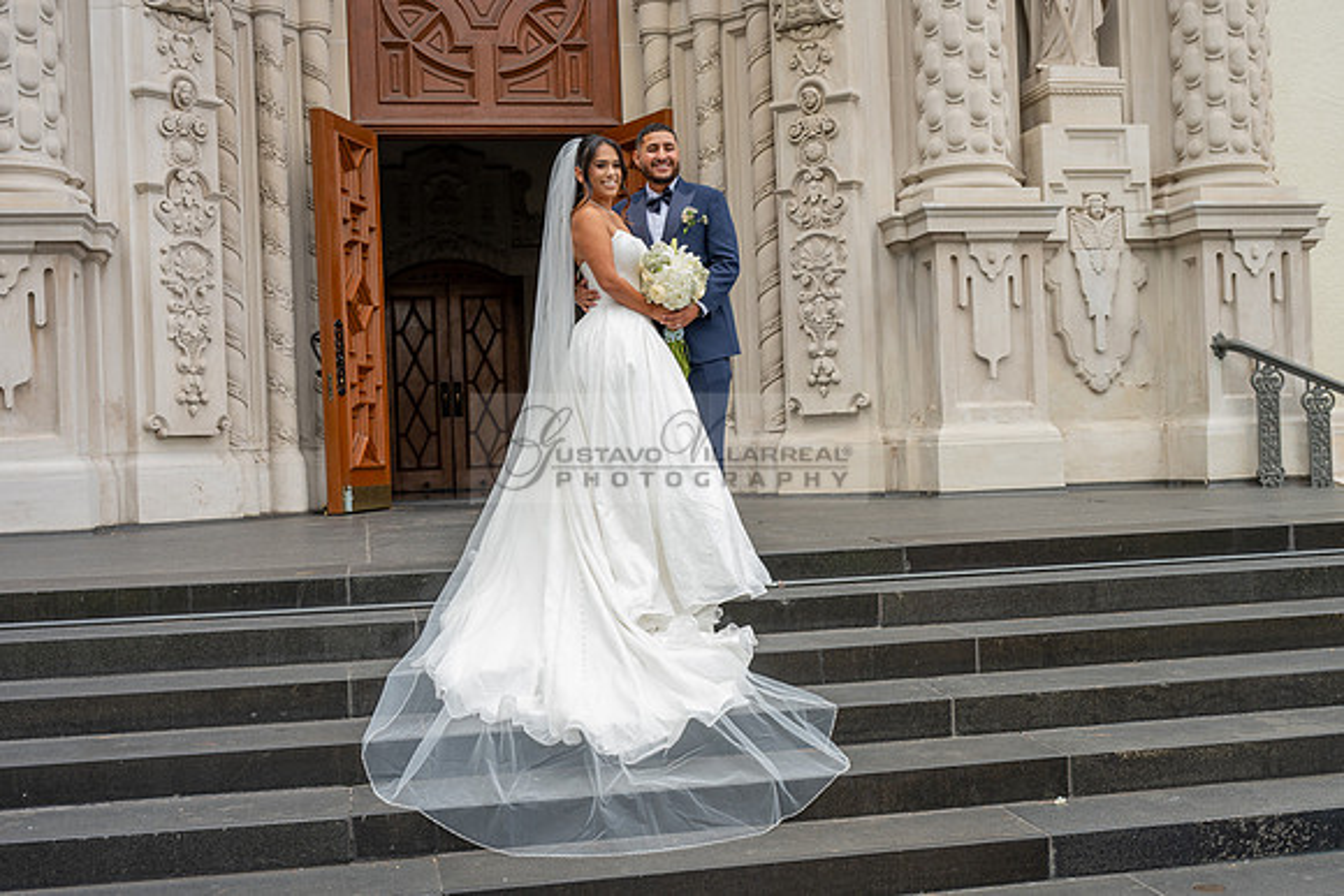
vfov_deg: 31.9
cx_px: 672
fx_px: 1568
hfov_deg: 46.4
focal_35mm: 42
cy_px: 448
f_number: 5
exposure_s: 1/250
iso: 250
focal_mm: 42
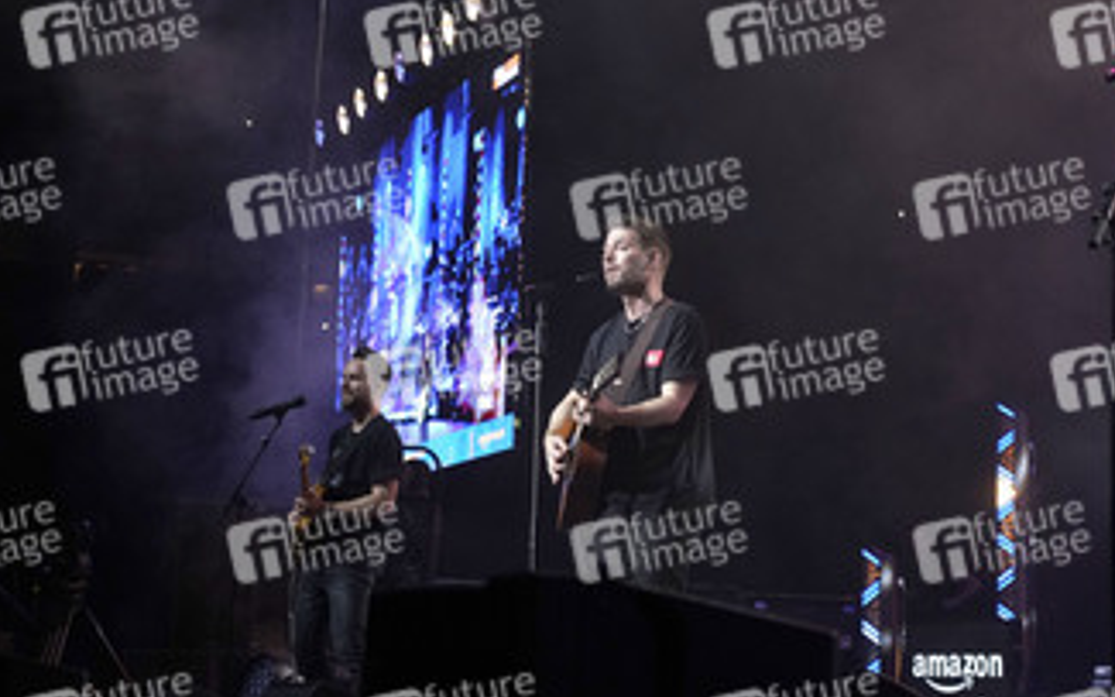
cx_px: 705
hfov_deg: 27.4
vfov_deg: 17.4
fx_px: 2279
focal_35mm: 75
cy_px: 285
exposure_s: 1/250
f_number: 4.5
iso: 2000
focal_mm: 53
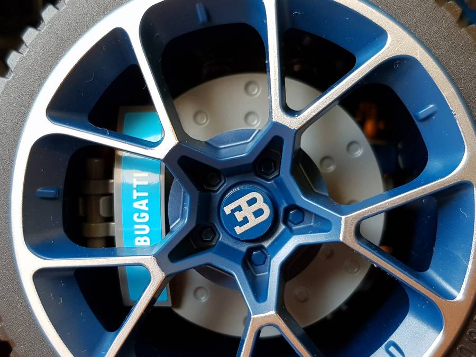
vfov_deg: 53.1
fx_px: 358
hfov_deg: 67.3
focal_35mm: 26
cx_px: 238
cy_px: 178
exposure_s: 1/31
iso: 160
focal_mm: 4.3
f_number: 1.7
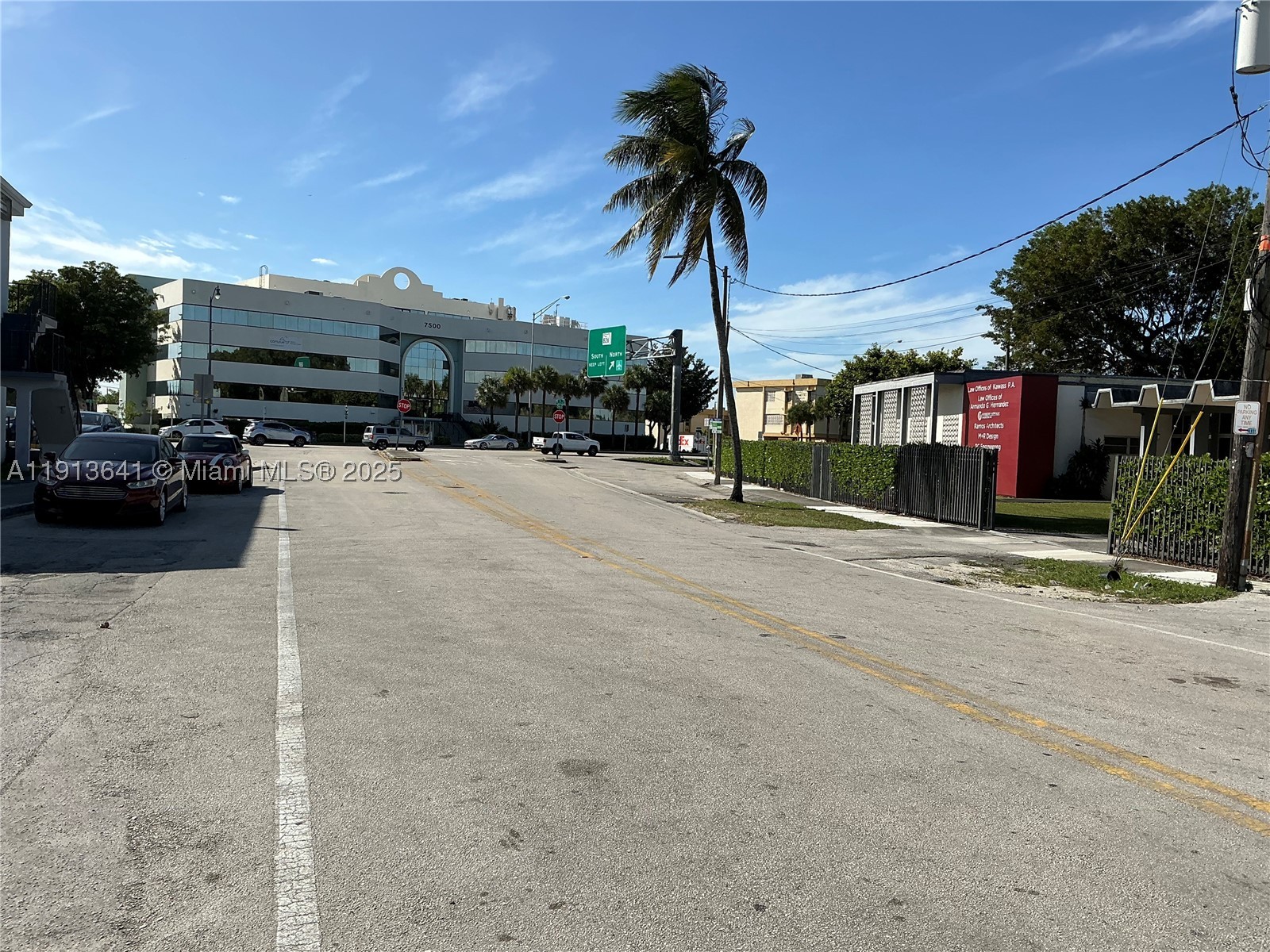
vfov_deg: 49.7
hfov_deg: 63.4
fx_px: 1027
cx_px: 635
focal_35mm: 28
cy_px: 476
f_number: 1.8
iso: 25
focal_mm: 3
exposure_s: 1/2959
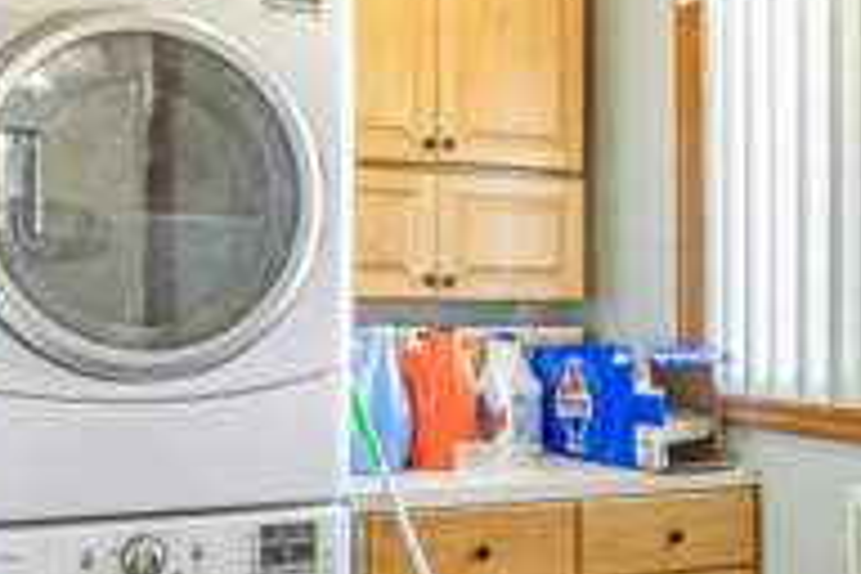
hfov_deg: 47.0
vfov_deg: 32.3
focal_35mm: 41
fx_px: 986
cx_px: 368
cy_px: 359
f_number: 9
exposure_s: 1/50
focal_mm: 11
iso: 250
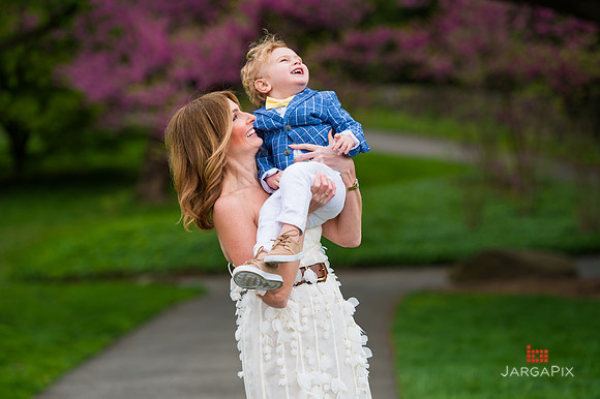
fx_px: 2249
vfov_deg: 10.1
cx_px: 300
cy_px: 200
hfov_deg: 15.2
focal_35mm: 135
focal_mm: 135
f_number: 3.5
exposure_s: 1/1000
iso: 200
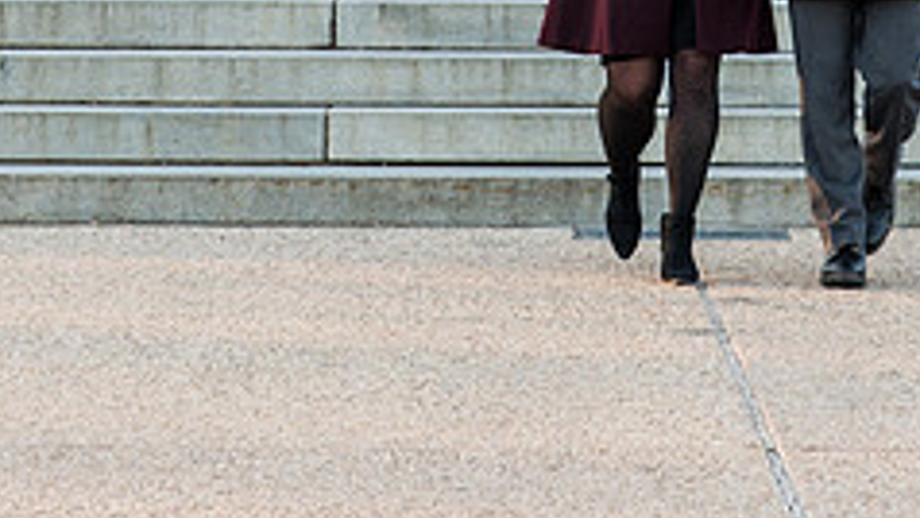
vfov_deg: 3.9
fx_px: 7613
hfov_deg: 6.9
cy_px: -556
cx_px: 707
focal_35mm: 312
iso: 100
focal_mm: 70
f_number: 2.8
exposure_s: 1/125
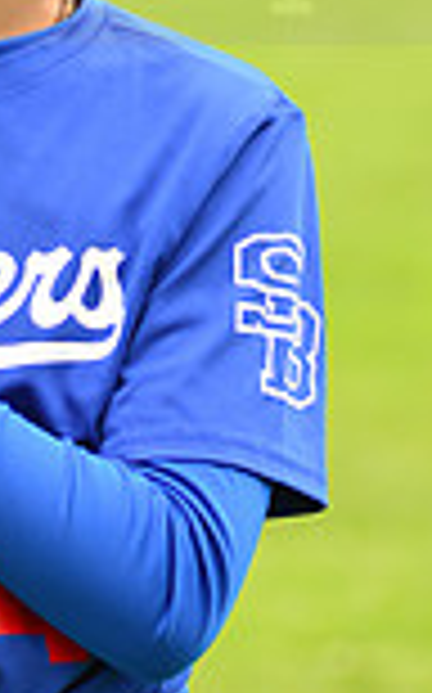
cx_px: -56
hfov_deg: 2.5
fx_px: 9795
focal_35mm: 519
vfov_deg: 4.0
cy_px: -99
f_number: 5
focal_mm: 135
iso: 160
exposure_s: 1/250
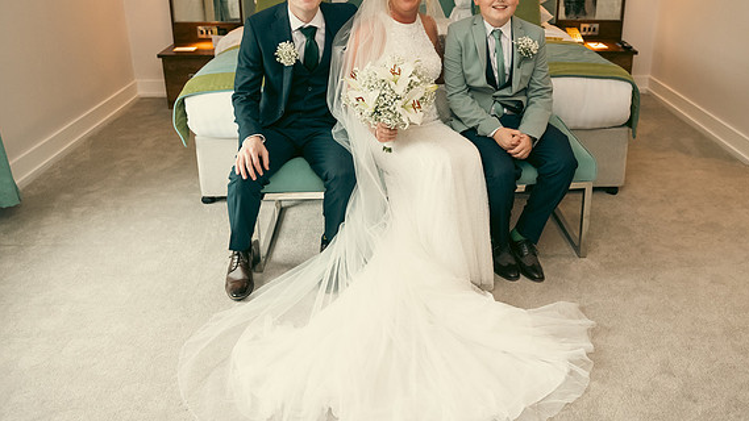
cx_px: 433
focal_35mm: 32
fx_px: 636
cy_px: 142
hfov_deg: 60.7
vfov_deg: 36.3
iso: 800
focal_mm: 24
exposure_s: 1/160
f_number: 3.5
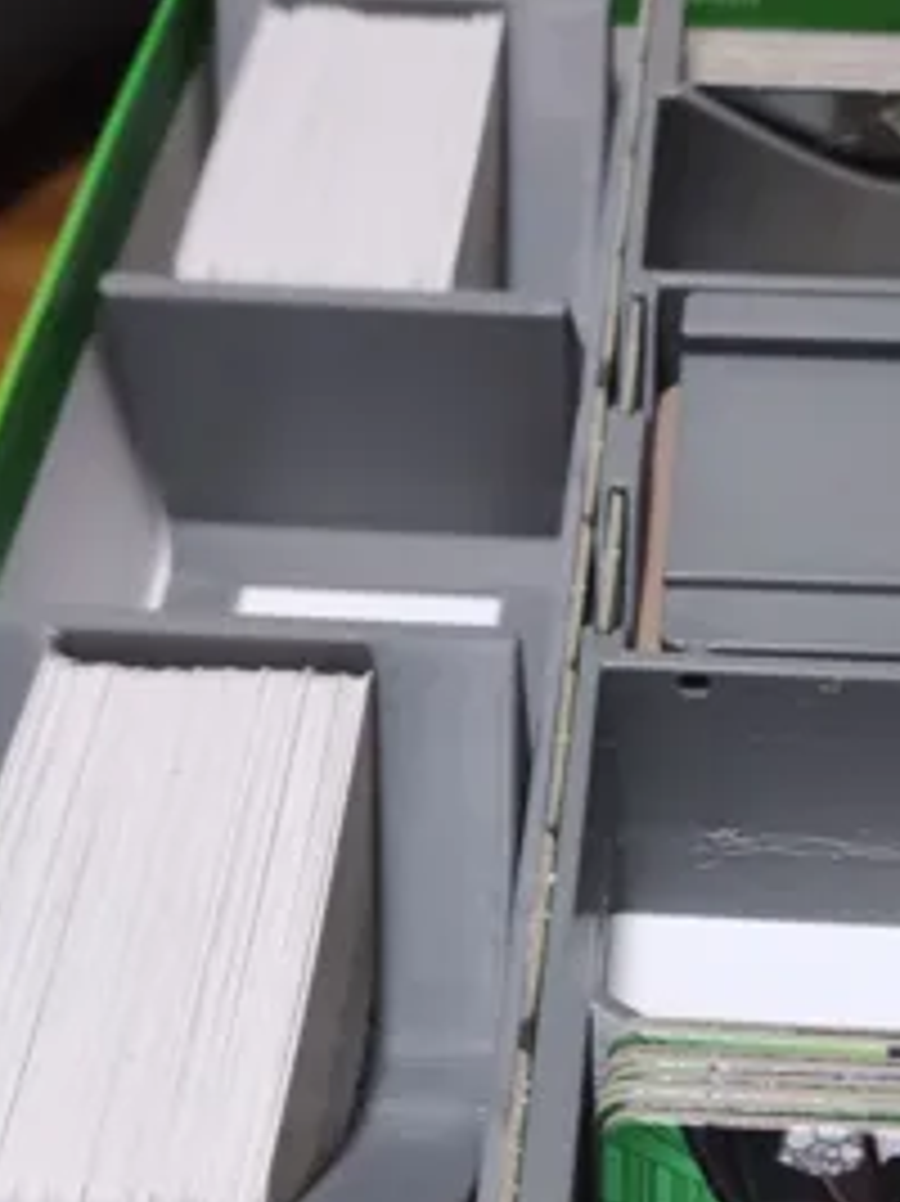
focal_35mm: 34
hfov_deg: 40.6
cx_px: 670
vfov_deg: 51.6
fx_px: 1180
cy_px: 905
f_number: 1.79
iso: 2430
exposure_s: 1/33
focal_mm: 4.74
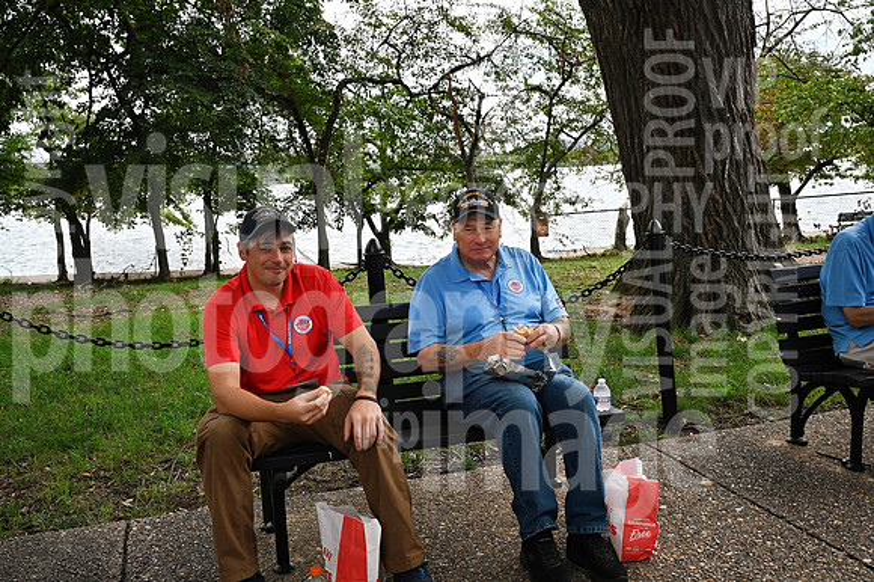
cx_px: 437
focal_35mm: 36
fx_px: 873
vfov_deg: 36.8
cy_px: 291
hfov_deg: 53.2
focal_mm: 24
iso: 250
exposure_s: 1/320
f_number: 5.6
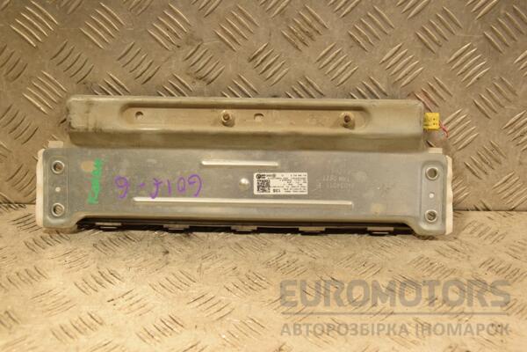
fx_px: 659
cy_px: 176
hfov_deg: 43.6
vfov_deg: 29.9
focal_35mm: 45
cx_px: 264
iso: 800
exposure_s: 1/160
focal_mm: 30
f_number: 6.3
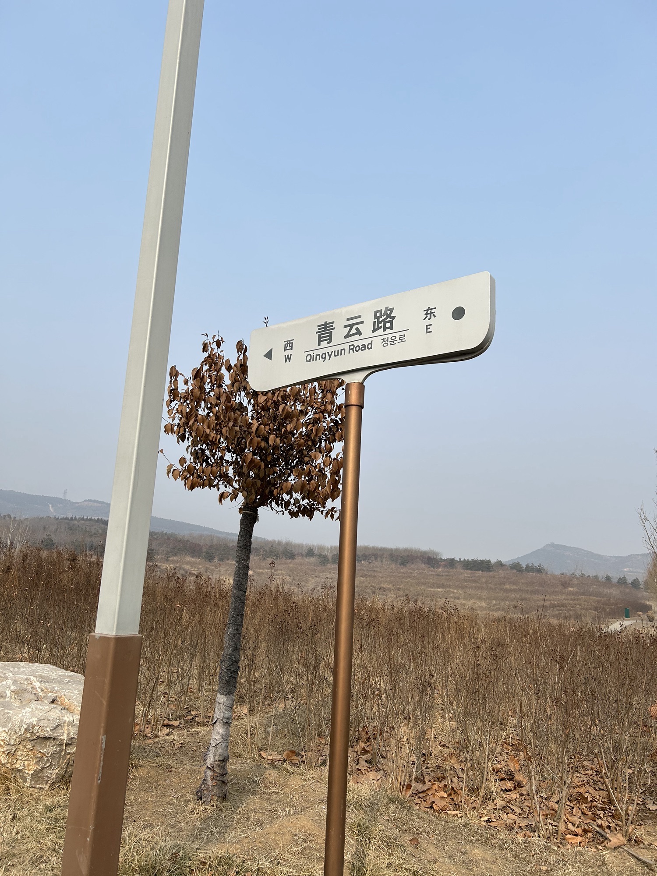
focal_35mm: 26
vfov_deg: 67.3
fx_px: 658
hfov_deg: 53.1
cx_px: 328
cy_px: 438
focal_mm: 5.7
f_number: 1.5
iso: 50
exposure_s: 1/4274
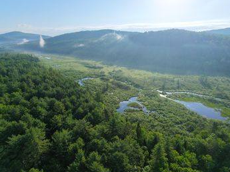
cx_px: 111
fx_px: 133
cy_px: 103
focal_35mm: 20
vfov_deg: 65.3
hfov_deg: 81.8
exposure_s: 1/500
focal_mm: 3.05
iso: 100
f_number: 2.2
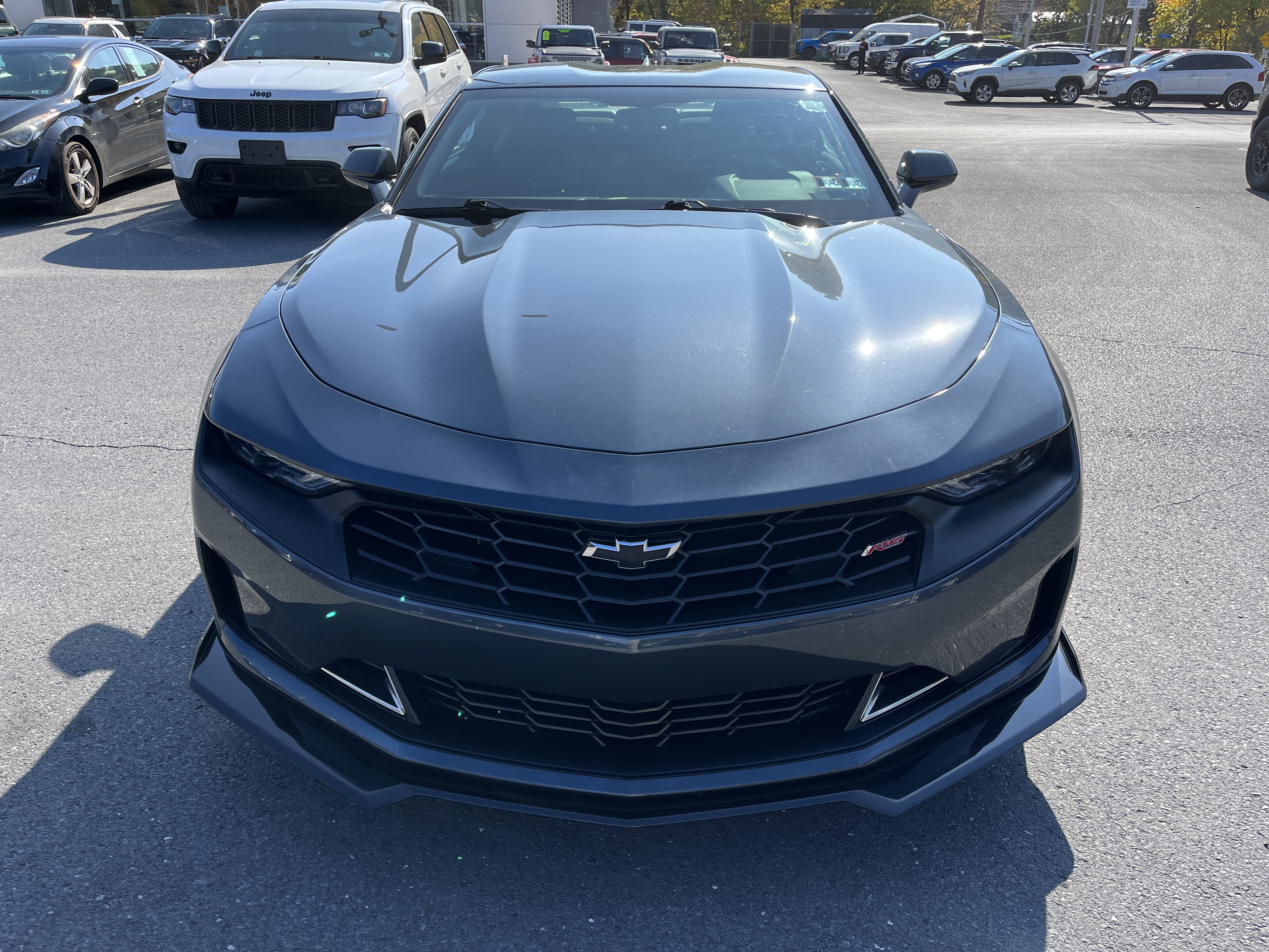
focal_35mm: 26
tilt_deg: -24.7
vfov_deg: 53.1
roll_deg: -0.8
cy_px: 476
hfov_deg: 67.3
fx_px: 953
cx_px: 634
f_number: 1.6
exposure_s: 1/2024
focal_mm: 5.1
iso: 50
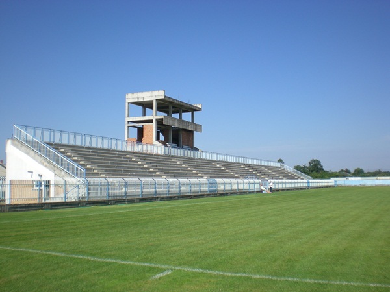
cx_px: 195
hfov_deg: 49.0
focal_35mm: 38
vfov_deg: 37.7
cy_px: 146
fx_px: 428
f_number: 4.6
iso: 50
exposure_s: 1/392
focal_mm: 6.3
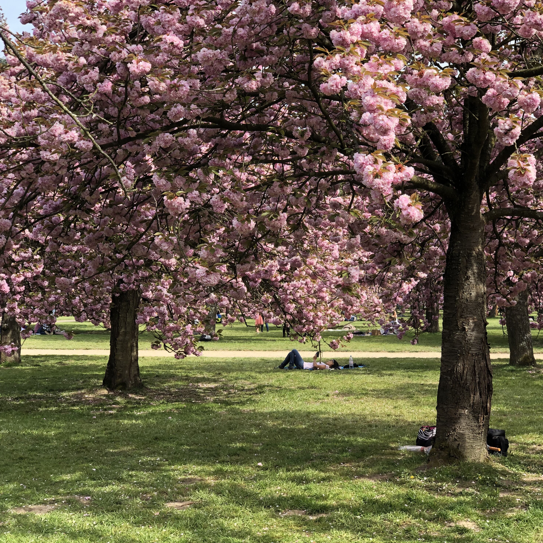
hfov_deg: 27.7
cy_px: 269
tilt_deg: +1.3
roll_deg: +0.6
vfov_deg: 27.7
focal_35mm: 62
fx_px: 1100
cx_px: 300
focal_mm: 6
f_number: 2.4
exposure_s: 1/267
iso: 16
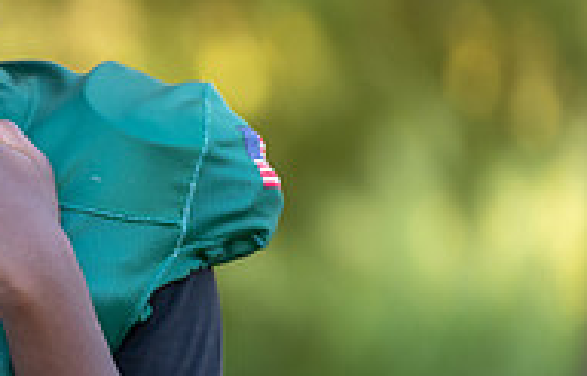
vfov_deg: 2.8
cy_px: 188
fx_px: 7669
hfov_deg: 4.4
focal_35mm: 476
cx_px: -89
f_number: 2.8
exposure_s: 1/320
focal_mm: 156
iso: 320
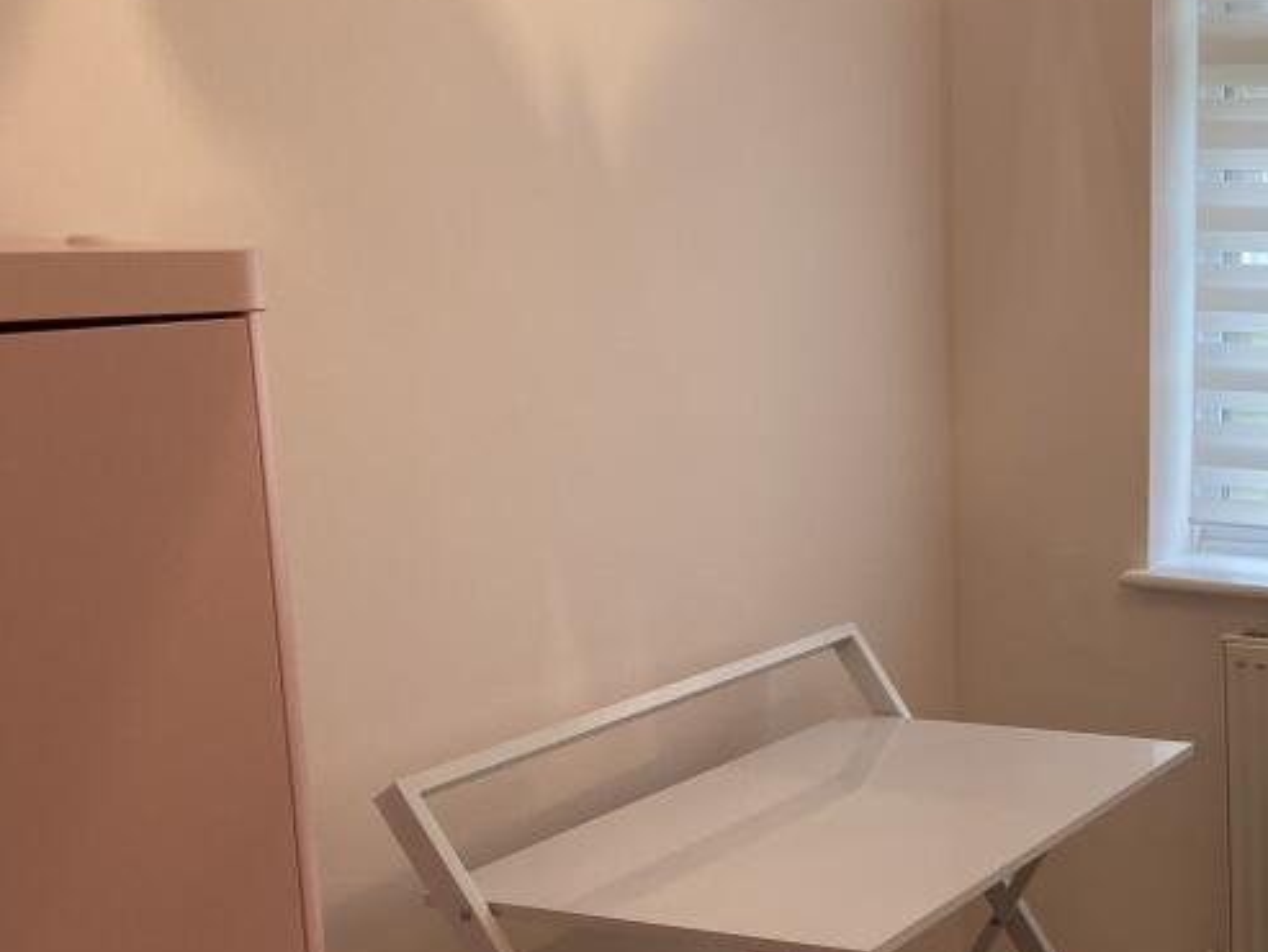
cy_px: 620
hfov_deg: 32.8
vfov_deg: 26.9
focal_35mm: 54
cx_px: 1253
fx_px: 1979
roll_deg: -1.3
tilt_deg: -11.8
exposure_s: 1/100
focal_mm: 4.25
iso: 64
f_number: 1.8
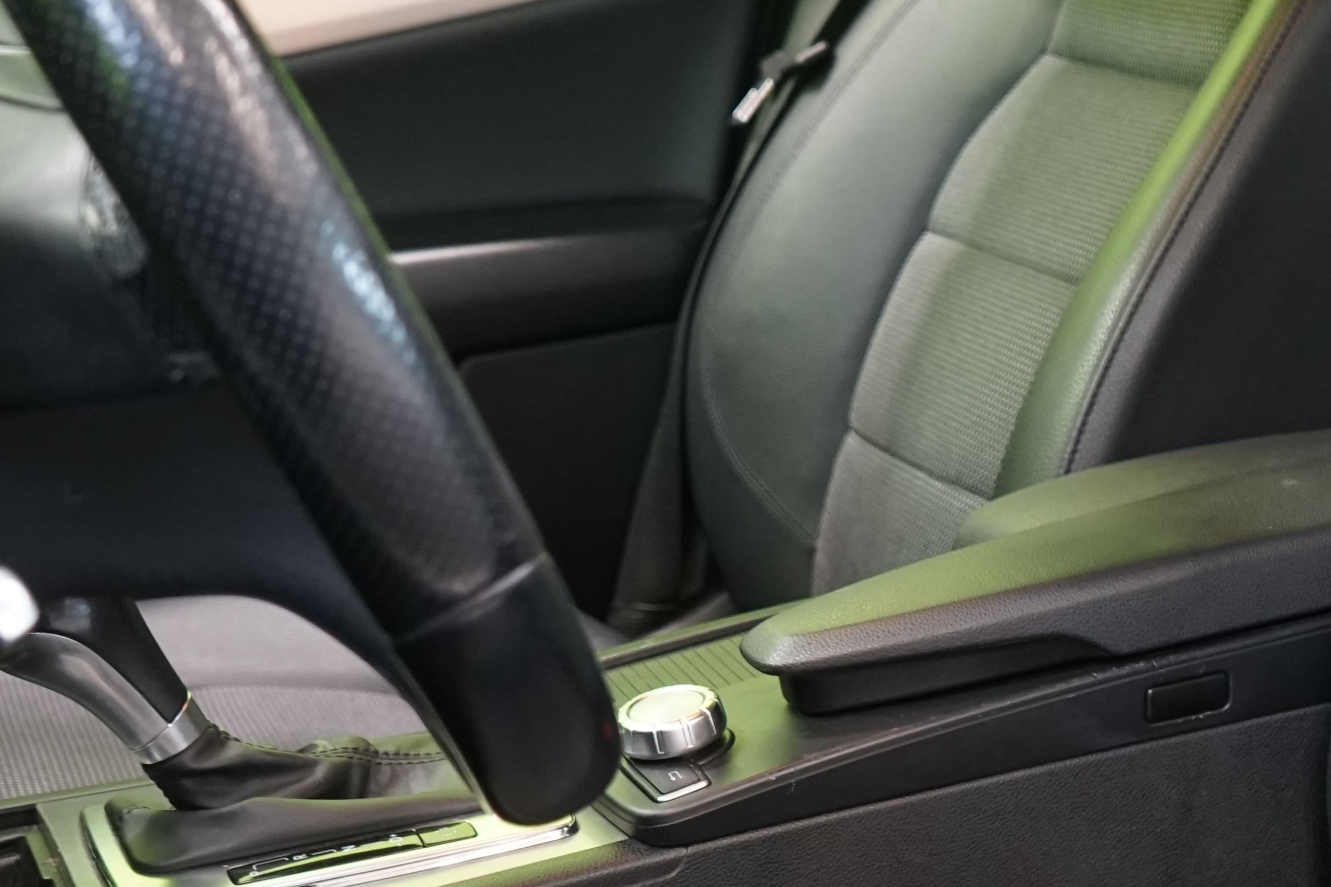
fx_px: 3031
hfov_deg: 24.1
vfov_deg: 16.6
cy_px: 637
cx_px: 1204
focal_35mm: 82
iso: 1600
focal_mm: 31
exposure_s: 1/20
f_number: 4.5
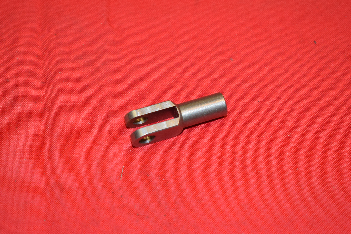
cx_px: 176
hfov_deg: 24.6
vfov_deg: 16.6
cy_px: 117
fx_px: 805
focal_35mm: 82
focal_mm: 55
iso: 800
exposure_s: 1/100
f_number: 5.6
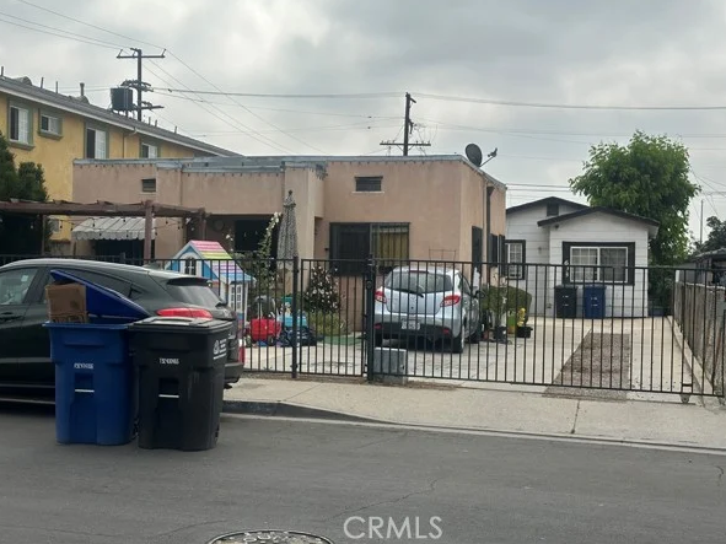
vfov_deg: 28.0
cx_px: 350
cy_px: 251
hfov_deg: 36.8
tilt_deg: +1.8
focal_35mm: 52
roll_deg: -0.1
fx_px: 1090
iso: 64
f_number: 1.78
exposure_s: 1/7092
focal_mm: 6.86
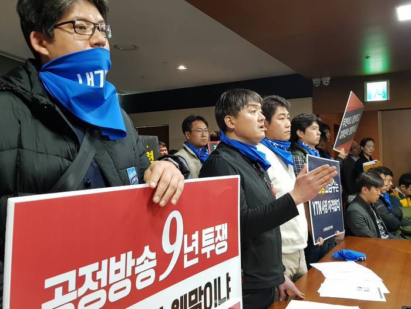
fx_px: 309
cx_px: 206
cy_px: 154
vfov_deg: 53.1
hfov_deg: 67.3
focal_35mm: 26
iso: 250
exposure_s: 1/60
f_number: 1.7
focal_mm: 4.2
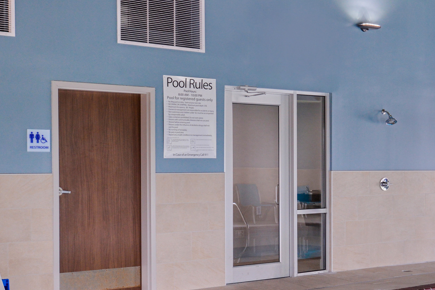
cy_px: 211
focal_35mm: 71
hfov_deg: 26.5
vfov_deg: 19.1
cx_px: 462
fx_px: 858
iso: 400
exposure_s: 1/30
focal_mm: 24
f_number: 9
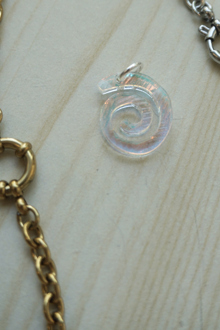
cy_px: 119
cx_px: 136
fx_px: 529
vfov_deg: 34.4
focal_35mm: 58
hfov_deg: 23.4
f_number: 4.5
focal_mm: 27
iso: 160
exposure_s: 1/160
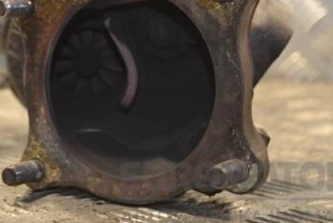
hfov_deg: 17.7
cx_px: 103
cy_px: 48
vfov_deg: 11.9
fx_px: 1065
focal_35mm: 115
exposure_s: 1/60
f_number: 5.3
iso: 640
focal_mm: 44
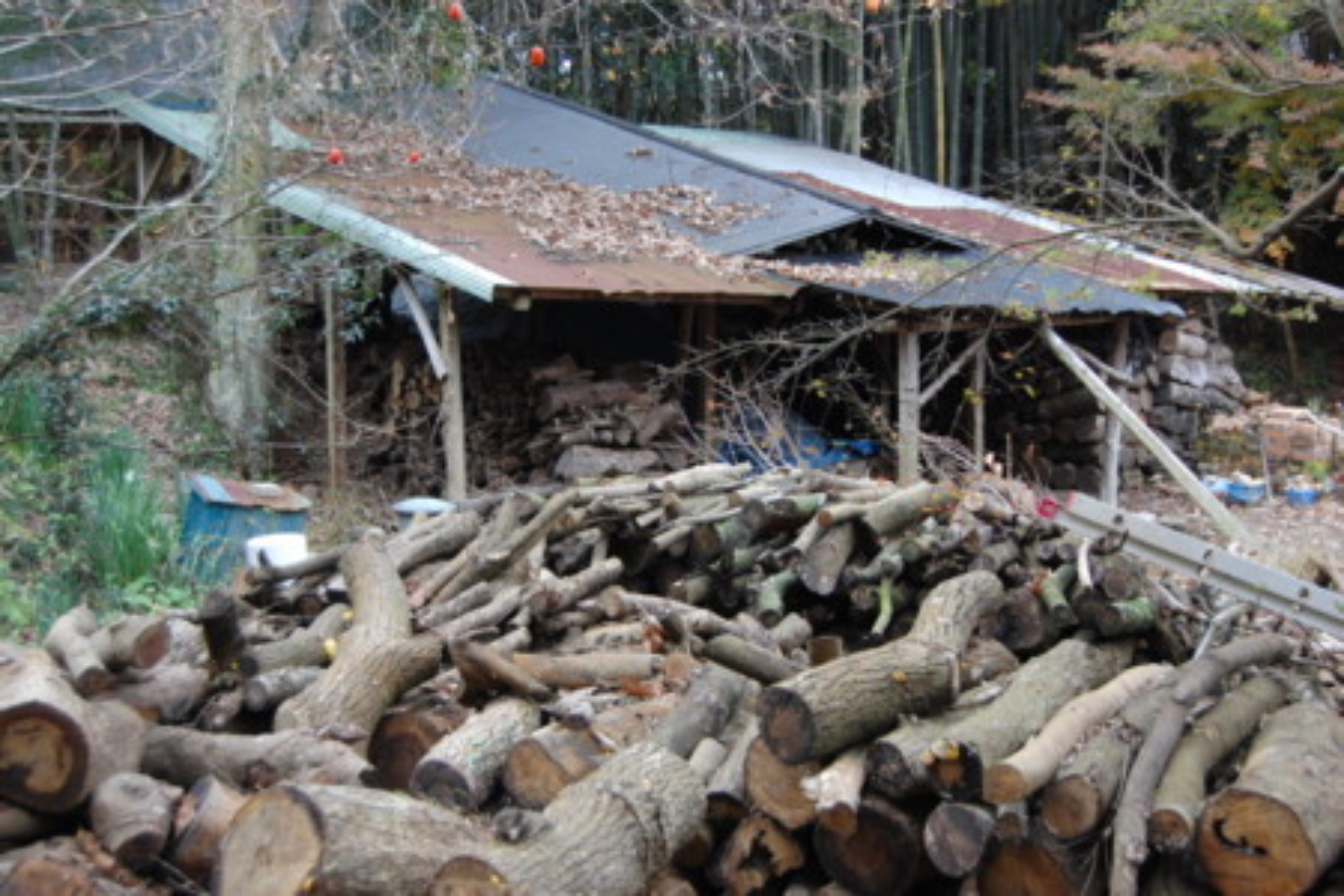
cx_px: 672
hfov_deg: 43.6
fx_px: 1680
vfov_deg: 29.9
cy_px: 448
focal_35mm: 45
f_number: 4.2
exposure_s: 1/125
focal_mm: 30
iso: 640
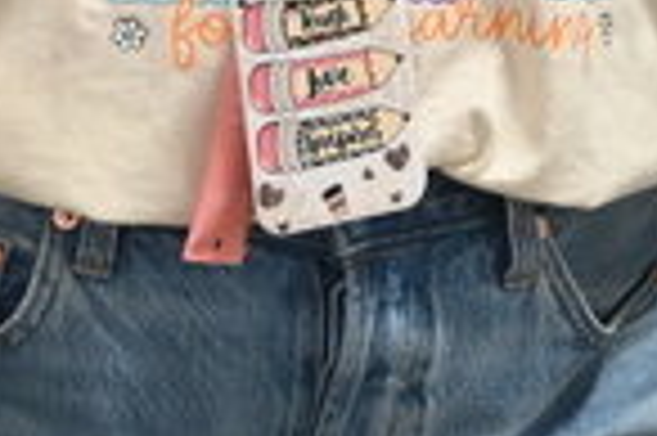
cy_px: -748
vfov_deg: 5.0
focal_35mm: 266
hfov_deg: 7.6
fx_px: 4849
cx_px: 900
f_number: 2.8
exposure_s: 1/125
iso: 900
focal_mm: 38
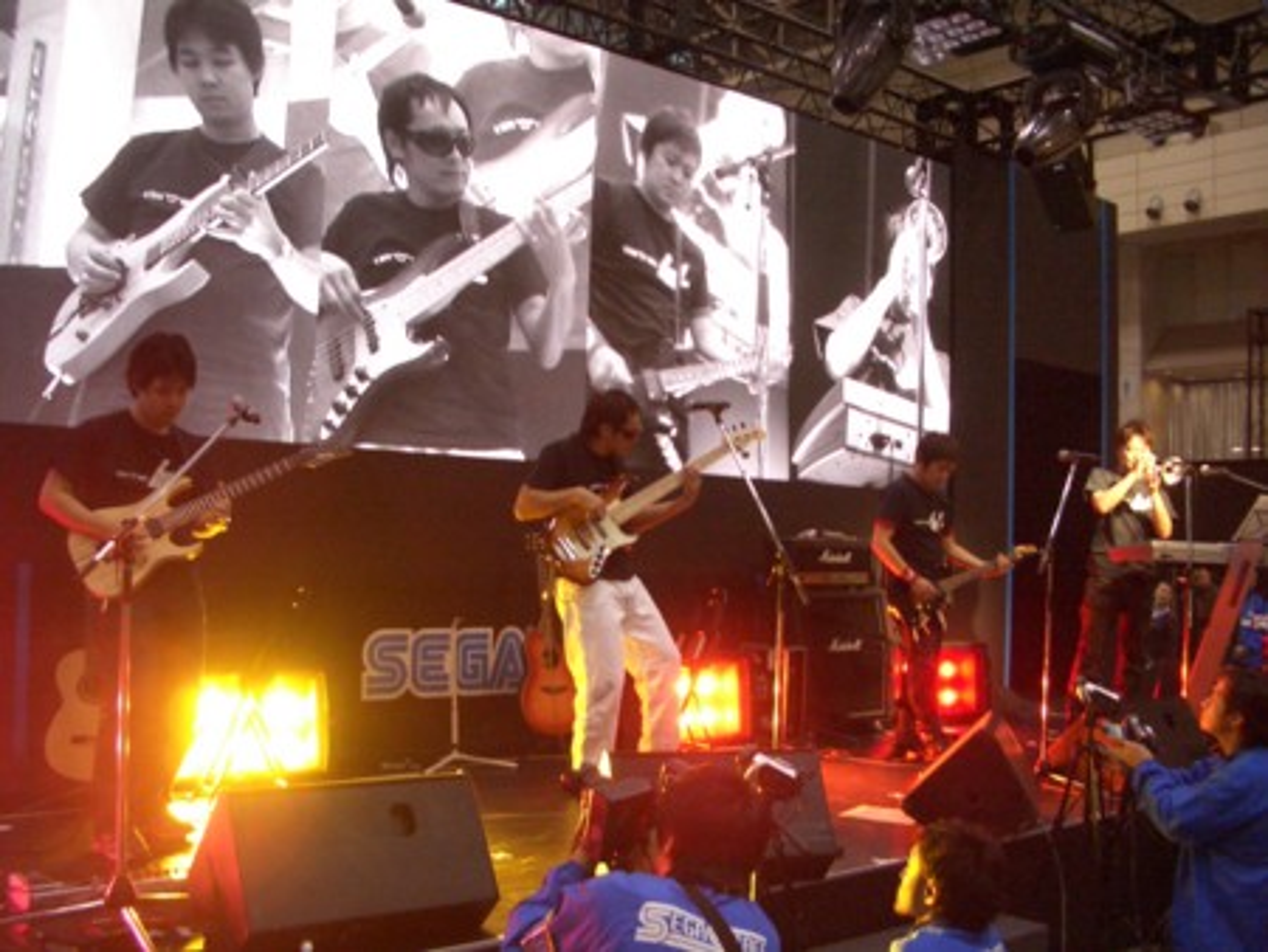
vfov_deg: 40.7
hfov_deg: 52.6
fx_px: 1283
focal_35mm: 35
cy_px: 476
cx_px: 634
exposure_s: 1/60
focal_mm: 5.8
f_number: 2.6
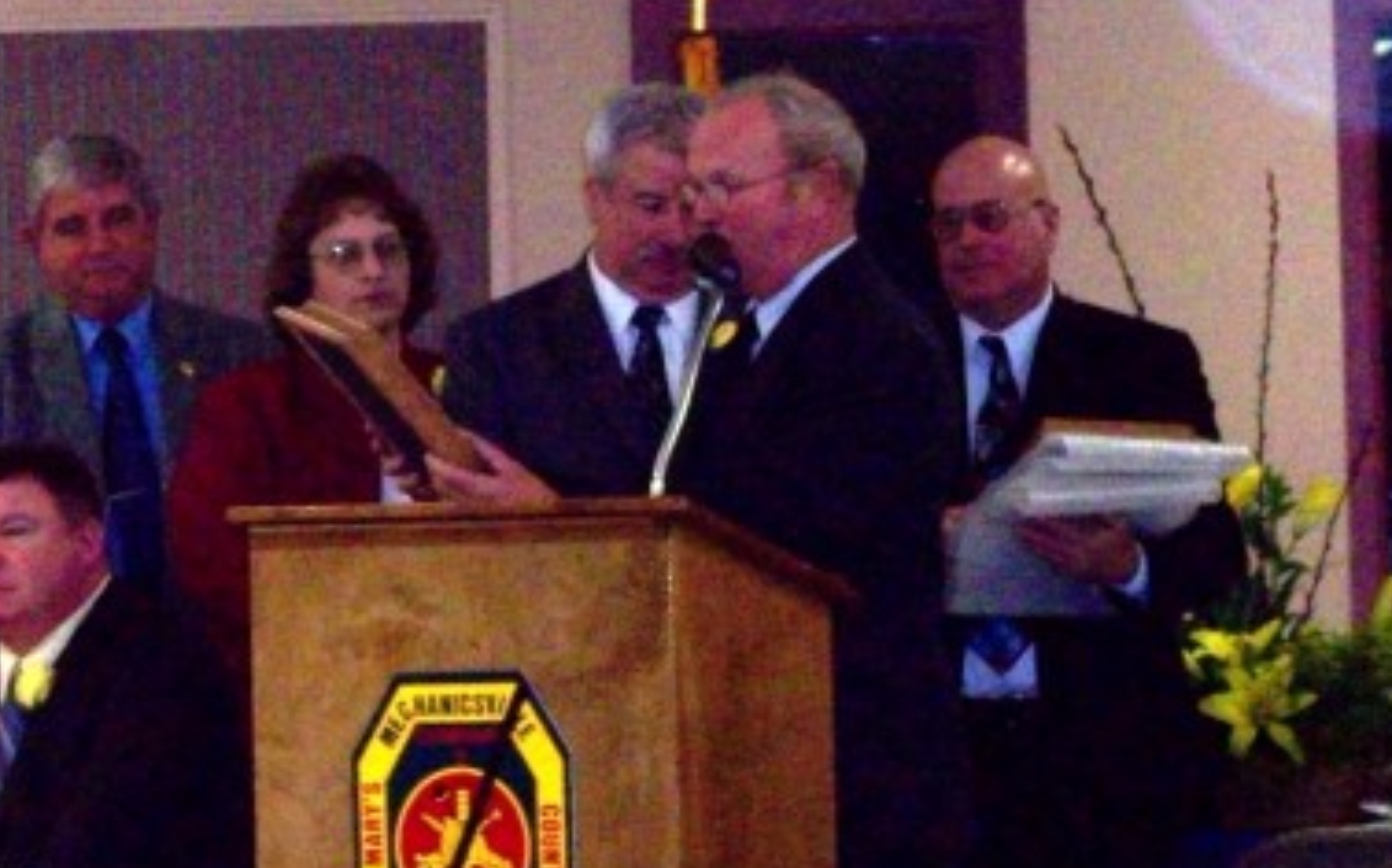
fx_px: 7582
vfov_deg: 6.5
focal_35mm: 200
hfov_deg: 10.5
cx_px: 325
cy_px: 347
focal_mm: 18.6
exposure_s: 1/90.2
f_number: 5.2
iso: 200
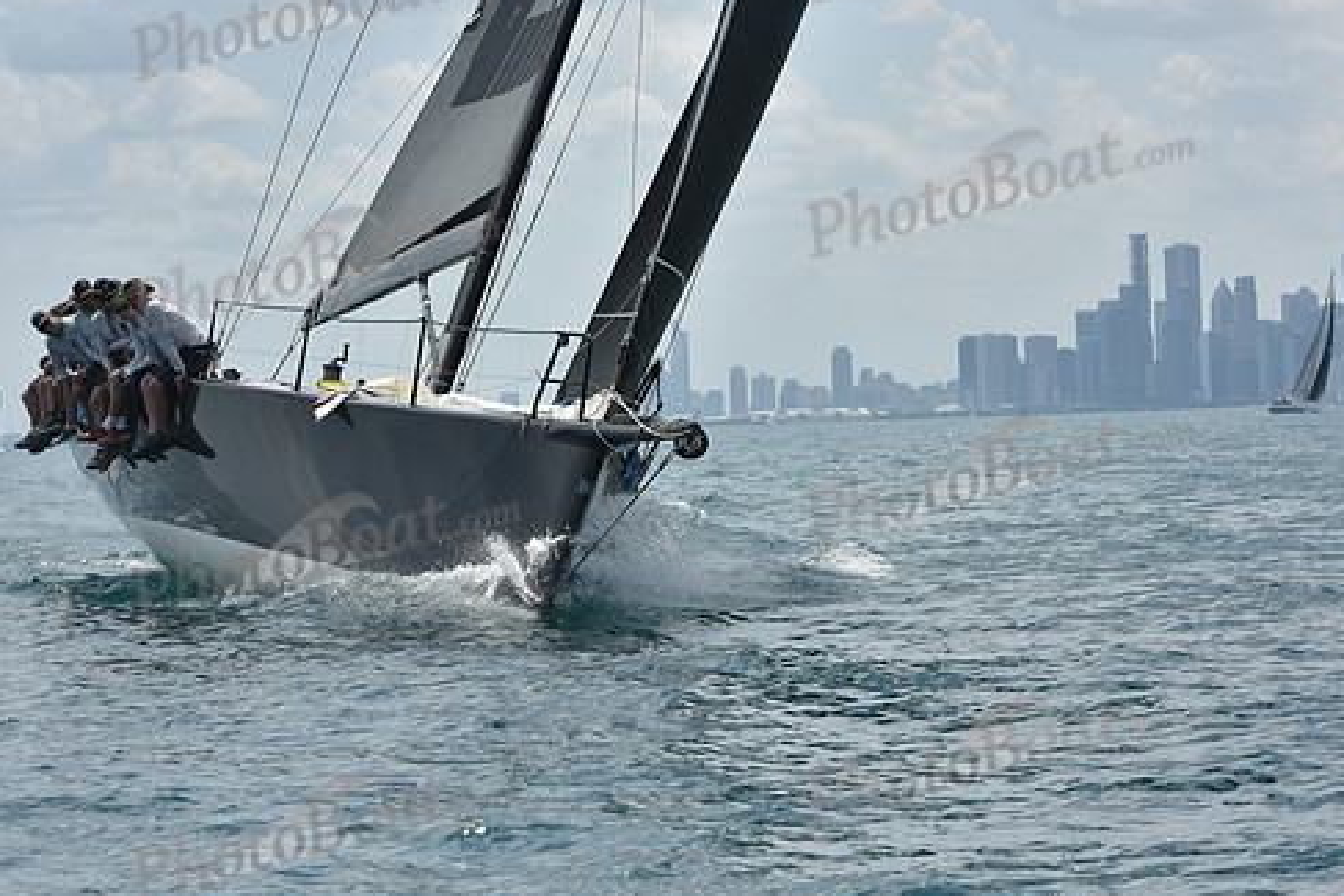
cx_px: 665
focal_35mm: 119
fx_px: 4444
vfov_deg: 11.5
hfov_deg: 17.2
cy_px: 368
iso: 250
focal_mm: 100
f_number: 9
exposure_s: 1/1250
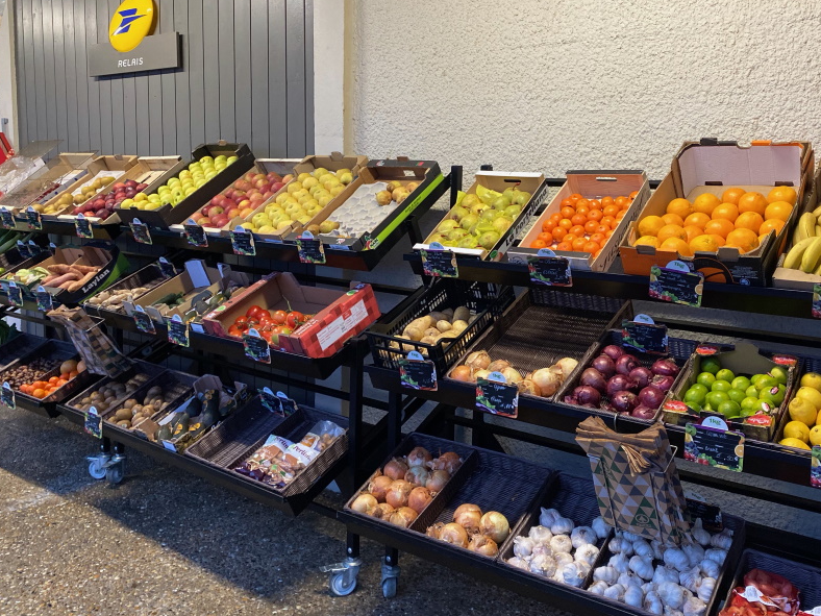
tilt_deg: -6.8
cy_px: 275
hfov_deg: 55.2
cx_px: 457
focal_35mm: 33
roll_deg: -0.1
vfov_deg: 42.9
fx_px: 783
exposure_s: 1/50
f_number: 1.8
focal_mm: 4.25
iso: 250
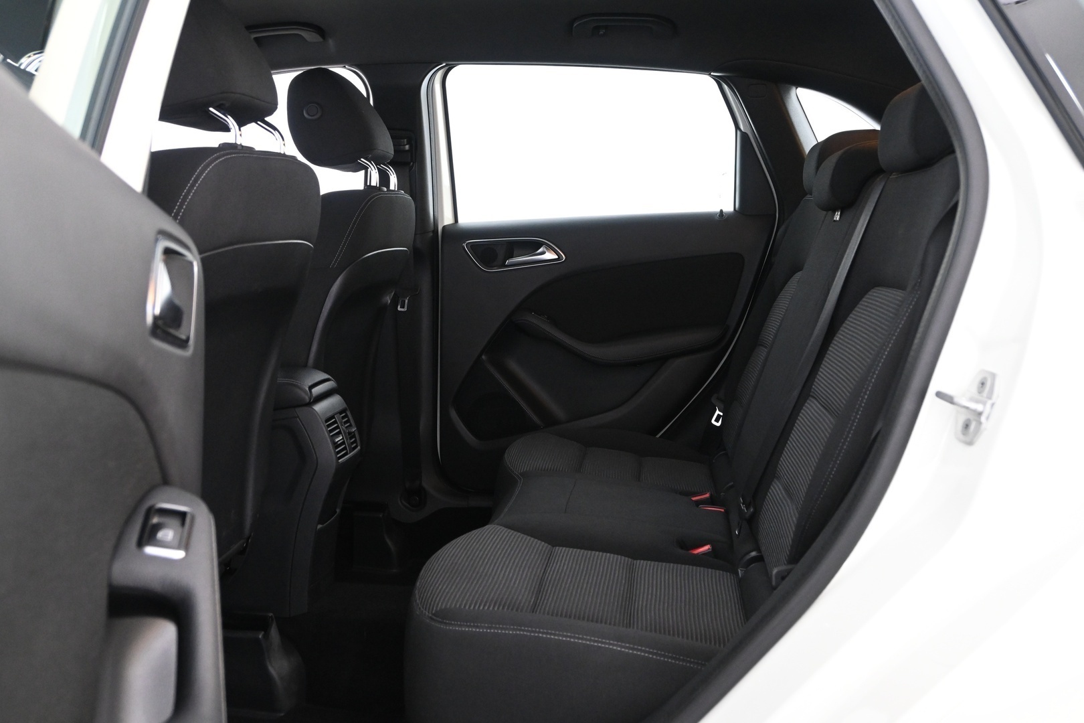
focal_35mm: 32
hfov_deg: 58.3
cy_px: 362
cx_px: 542
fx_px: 971
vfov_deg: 40.8
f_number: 5
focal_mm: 21.5
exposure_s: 1/15
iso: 2500
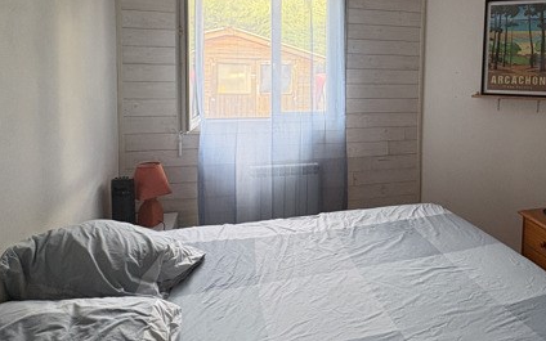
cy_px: 93
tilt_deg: -3.7
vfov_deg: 43.4
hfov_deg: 63.6
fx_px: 417
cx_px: 390
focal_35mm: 28
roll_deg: -1.1
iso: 160
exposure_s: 1/100
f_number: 2.2
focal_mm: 2.22
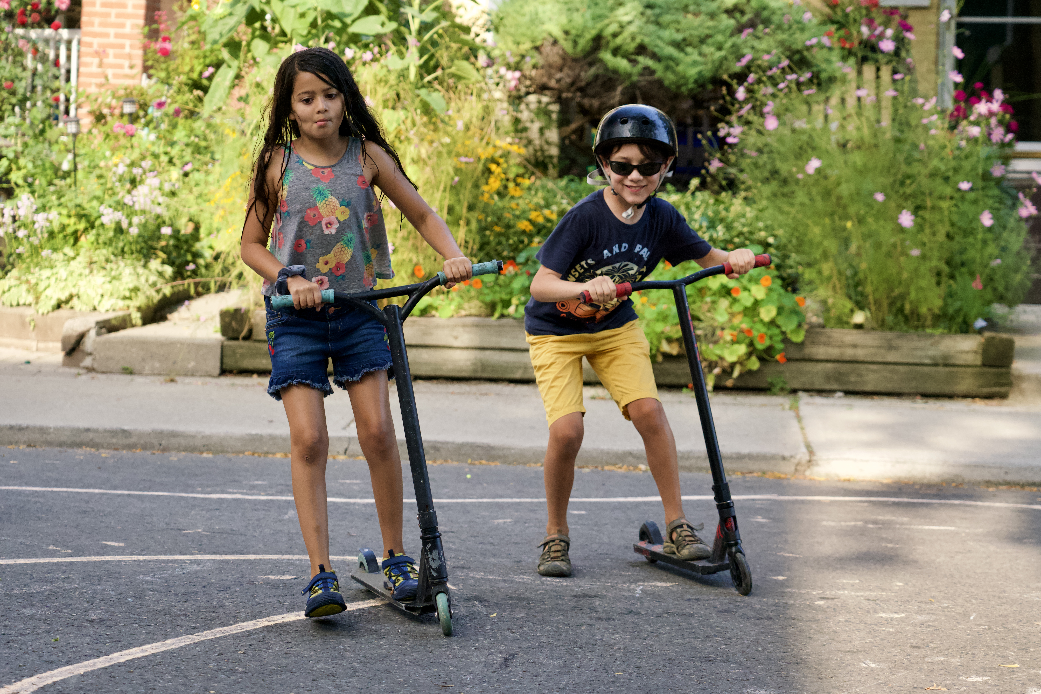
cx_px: 518
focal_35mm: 64
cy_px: 346
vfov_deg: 21.2
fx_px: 1851
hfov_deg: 31.4
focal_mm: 63
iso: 3200
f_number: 4
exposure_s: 1/2000
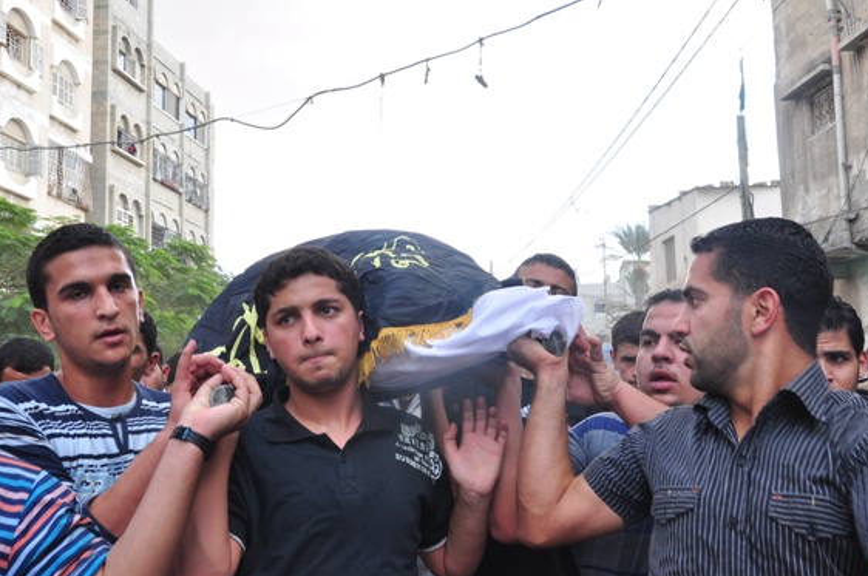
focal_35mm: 41
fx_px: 987
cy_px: 302
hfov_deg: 47.5
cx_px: 432
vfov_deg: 32.5
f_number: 8
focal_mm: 24
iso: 640
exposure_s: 1/250
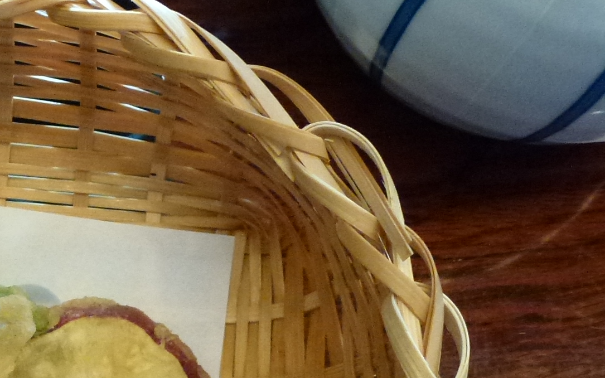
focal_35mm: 60
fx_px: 989
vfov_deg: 20.5
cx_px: -42
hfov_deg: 30.7
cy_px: 426
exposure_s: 1/50
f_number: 3.3
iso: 400
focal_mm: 4.3
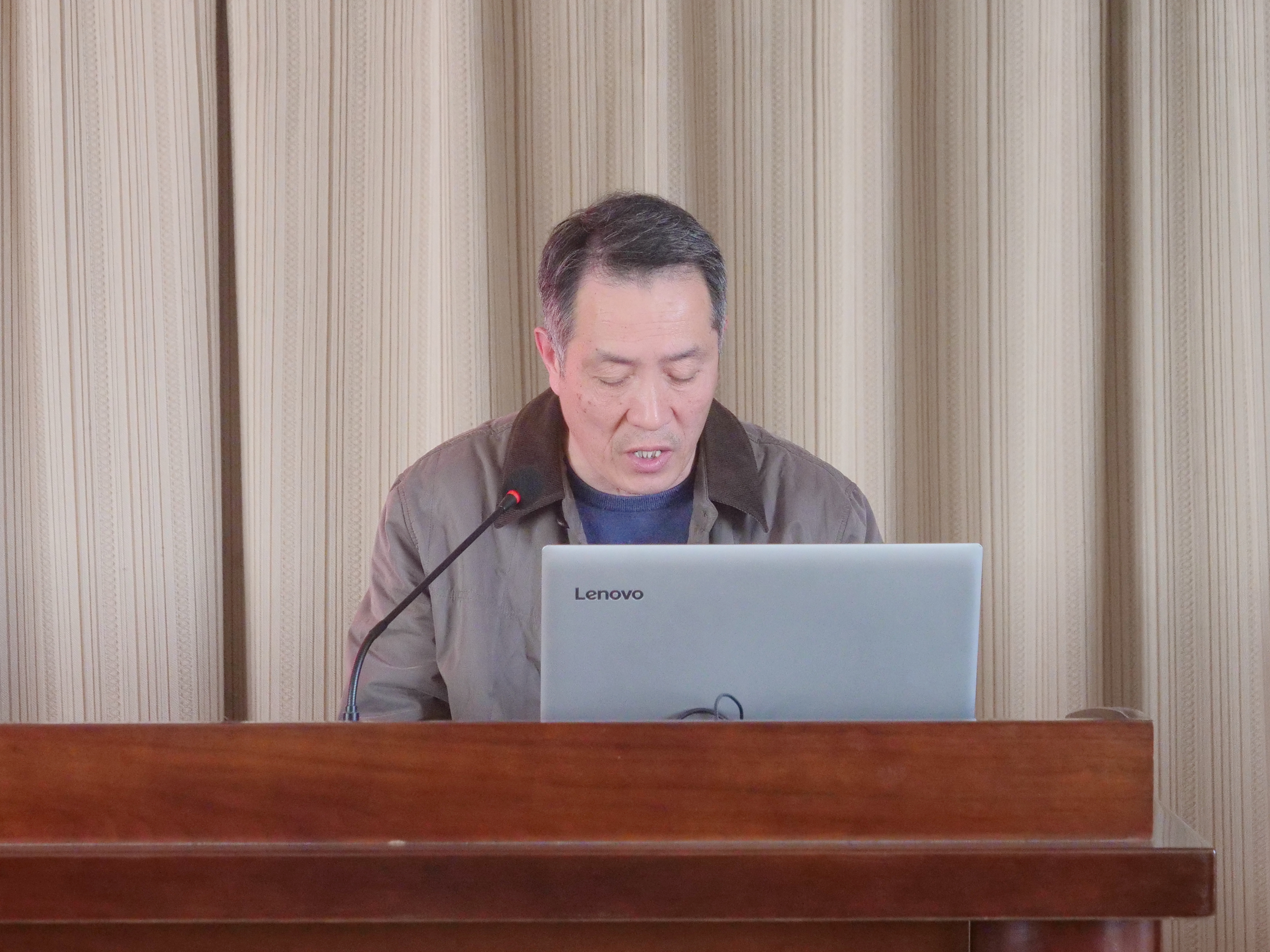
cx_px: 635
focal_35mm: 88
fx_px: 3228
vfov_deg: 16.8
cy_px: 476
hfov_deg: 22.3
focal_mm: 44
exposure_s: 1/100
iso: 2000
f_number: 3.9
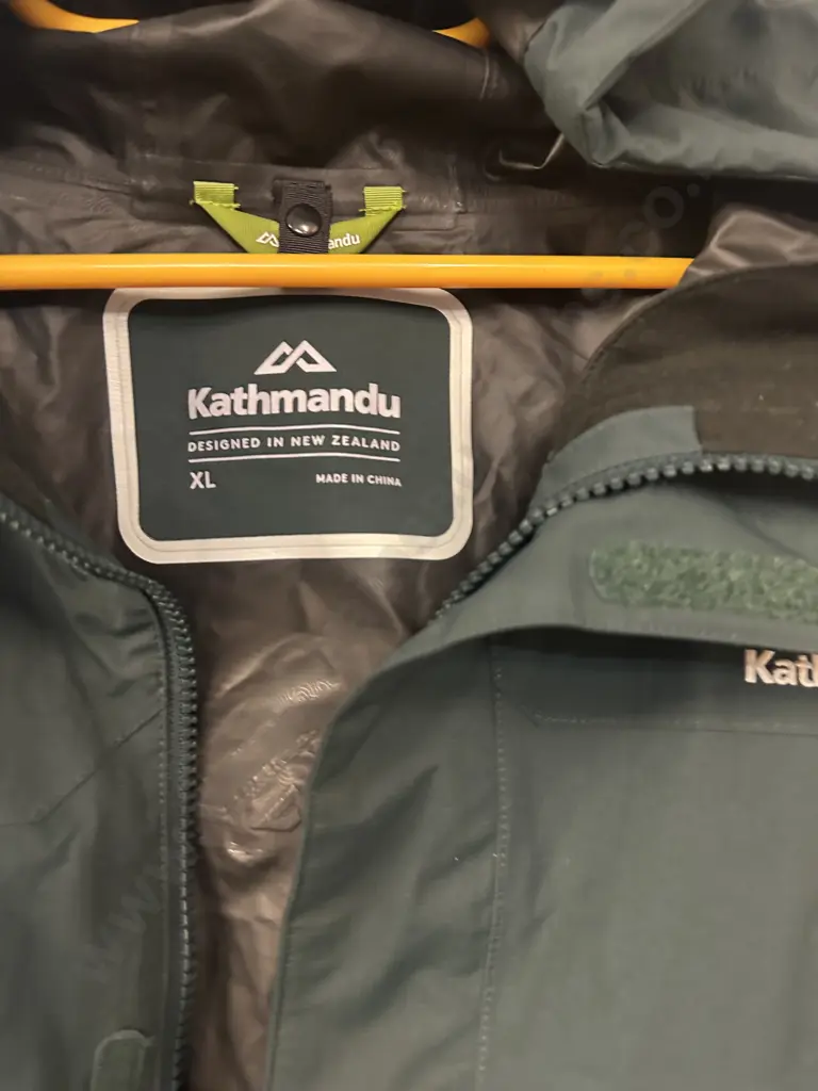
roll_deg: -1.0
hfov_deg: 56.8
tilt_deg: +6.8
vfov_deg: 71.6
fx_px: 756
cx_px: 409
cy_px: 546
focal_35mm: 24
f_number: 1.78
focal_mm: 6.86
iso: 800
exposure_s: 1/33
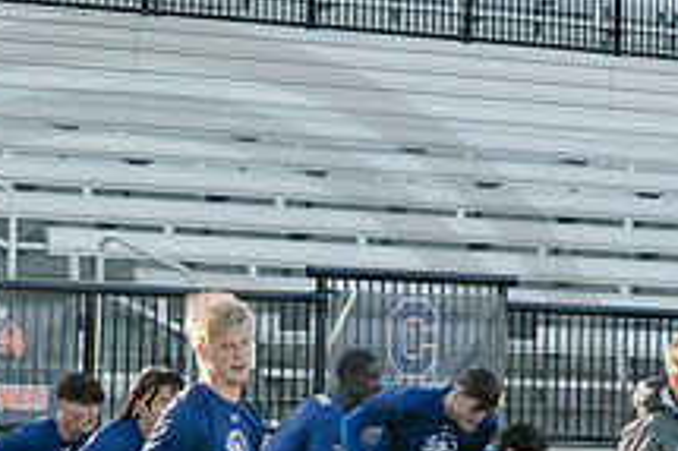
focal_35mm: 324
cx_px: 110
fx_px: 6097
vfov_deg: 4.2
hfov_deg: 6.4
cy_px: 576
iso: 1250
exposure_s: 1/1000
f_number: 6.3
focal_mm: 120
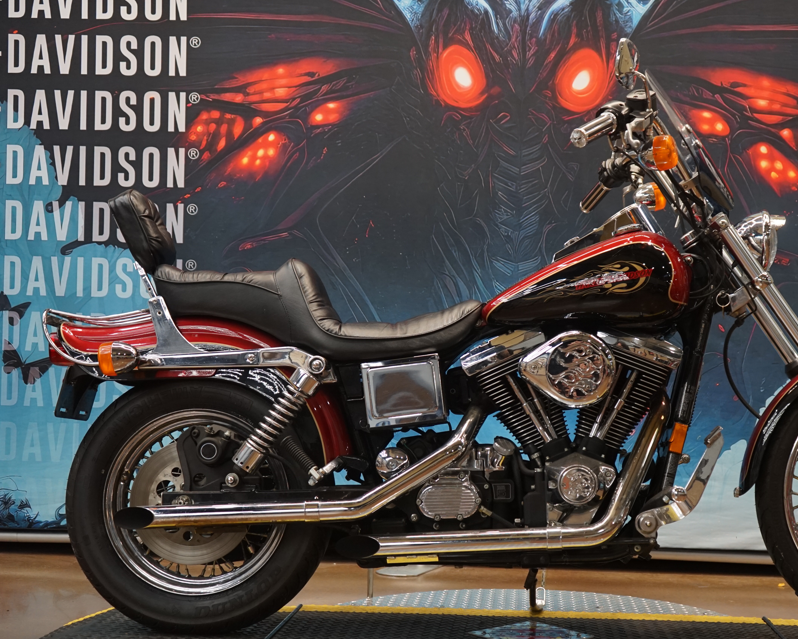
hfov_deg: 38.4
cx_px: 523
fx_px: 1134
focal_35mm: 48
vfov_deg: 31.4
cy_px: 377
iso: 1250
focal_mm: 36
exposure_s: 1/160
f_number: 4
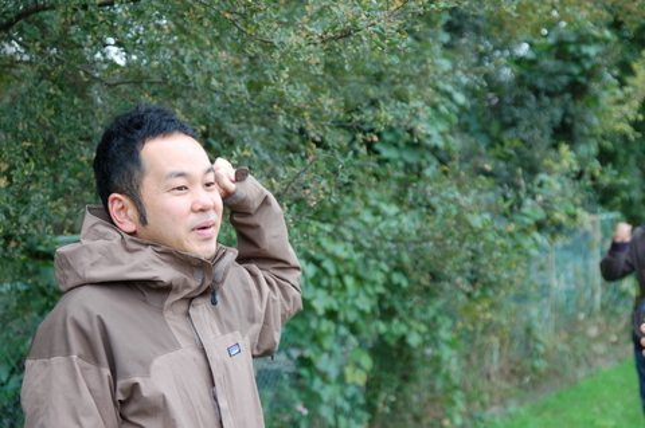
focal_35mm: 75
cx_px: 322
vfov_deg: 18.1
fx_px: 1342
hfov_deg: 27.0
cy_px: 214
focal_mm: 50
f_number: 4.2
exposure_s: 1/80
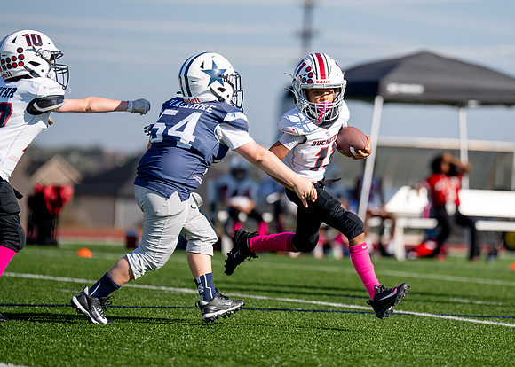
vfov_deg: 5.8
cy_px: 172
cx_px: 322
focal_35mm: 249
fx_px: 3640
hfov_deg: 8.1
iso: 320
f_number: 2.8
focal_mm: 200
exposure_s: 1/6400
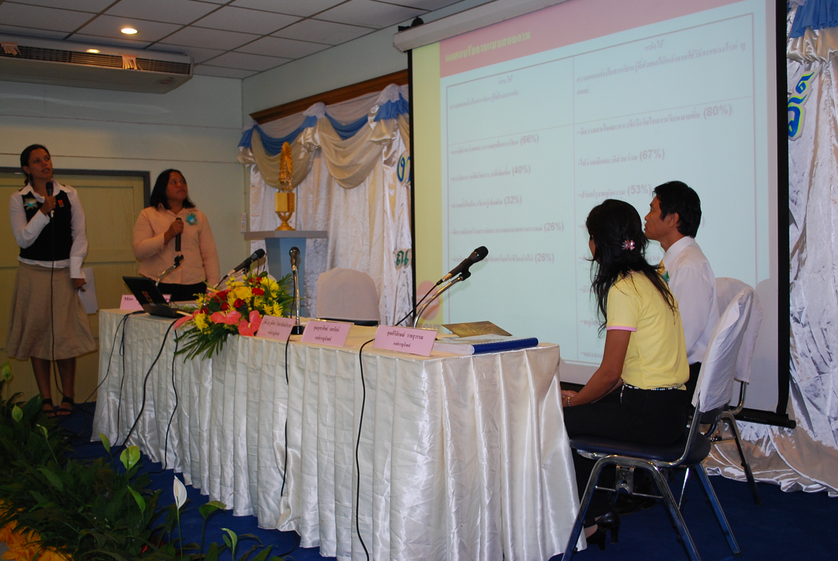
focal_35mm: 36
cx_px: 419
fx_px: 839
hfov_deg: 53.1
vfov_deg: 37.0
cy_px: 280
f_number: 4.2
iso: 400
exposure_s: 1/30
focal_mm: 24
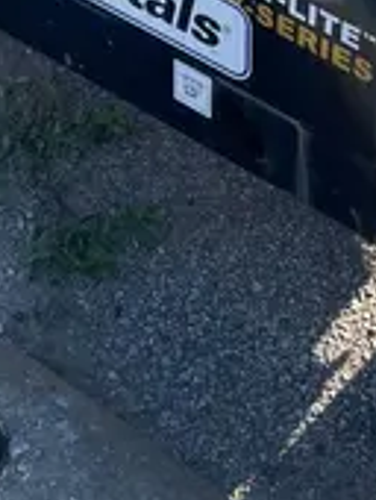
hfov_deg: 13.2
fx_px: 1618
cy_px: -422
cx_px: 288
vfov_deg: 15.0
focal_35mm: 112
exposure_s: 1/1062
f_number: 1.6
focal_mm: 4.2
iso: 32
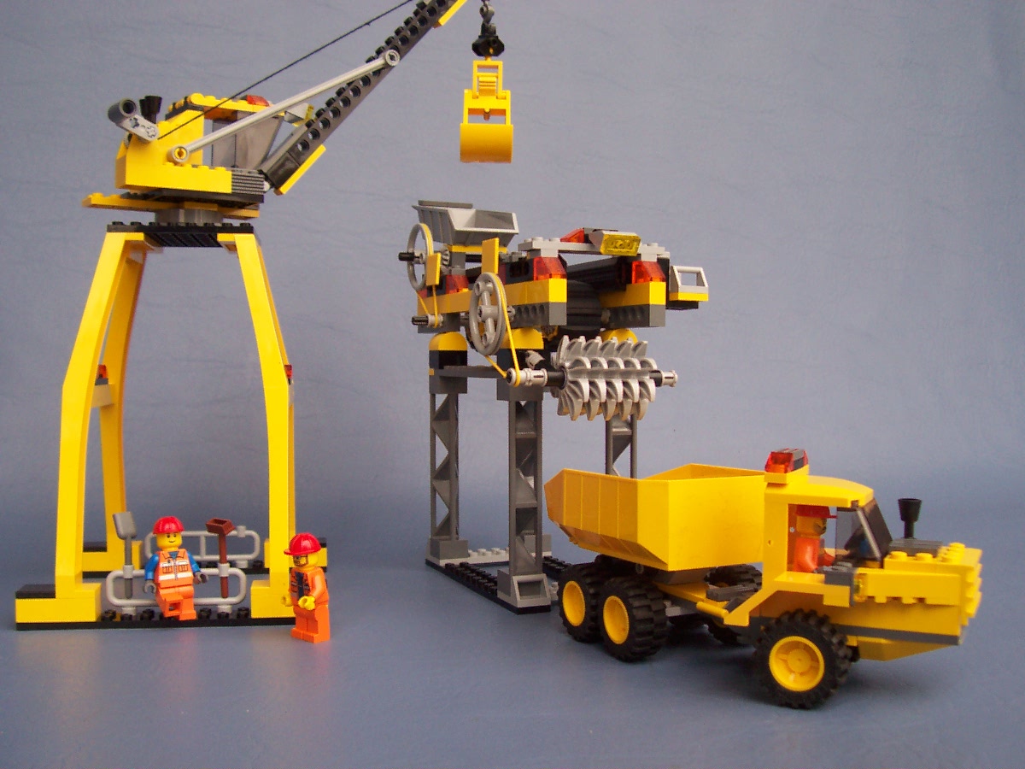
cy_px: 384
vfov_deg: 38.7
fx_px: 1096
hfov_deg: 50.1
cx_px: 512
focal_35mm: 37
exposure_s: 1/180
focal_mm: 5.6
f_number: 2.8
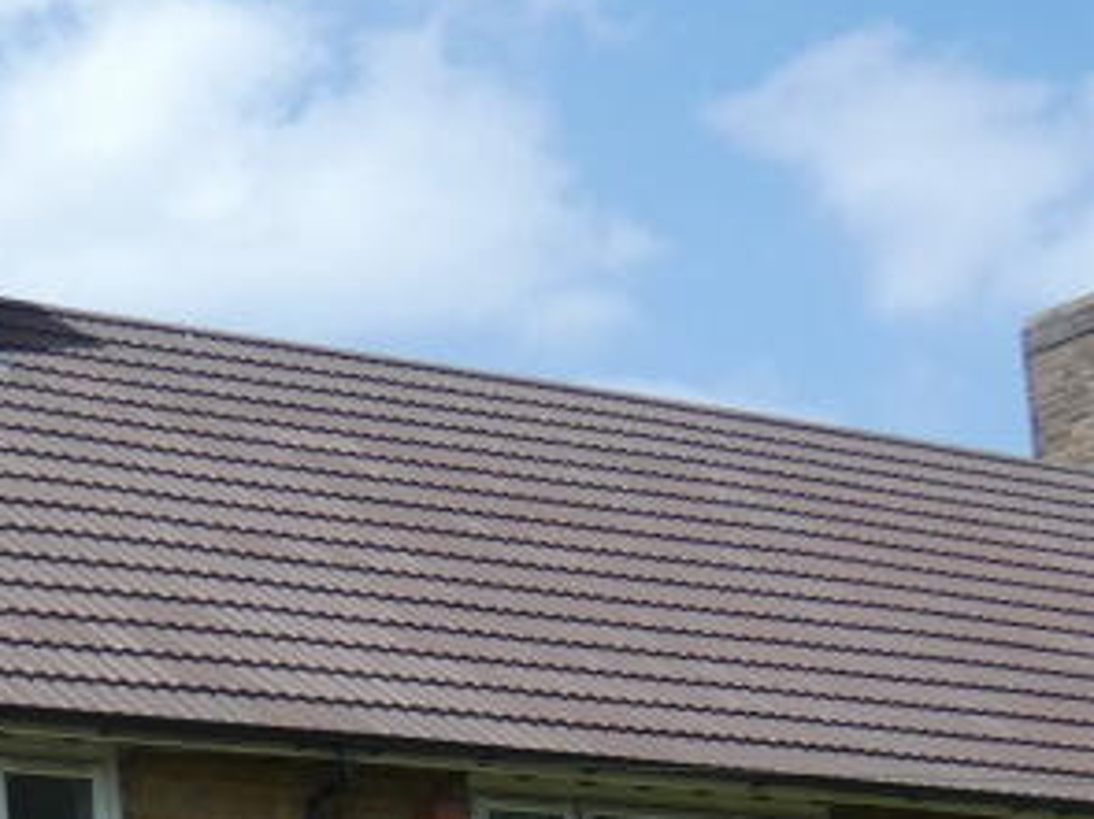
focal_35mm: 111
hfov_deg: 16.5
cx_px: -441
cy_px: 1019
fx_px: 3507
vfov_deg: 12.9
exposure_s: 1/800
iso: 80
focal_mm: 5.8
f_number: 3.4
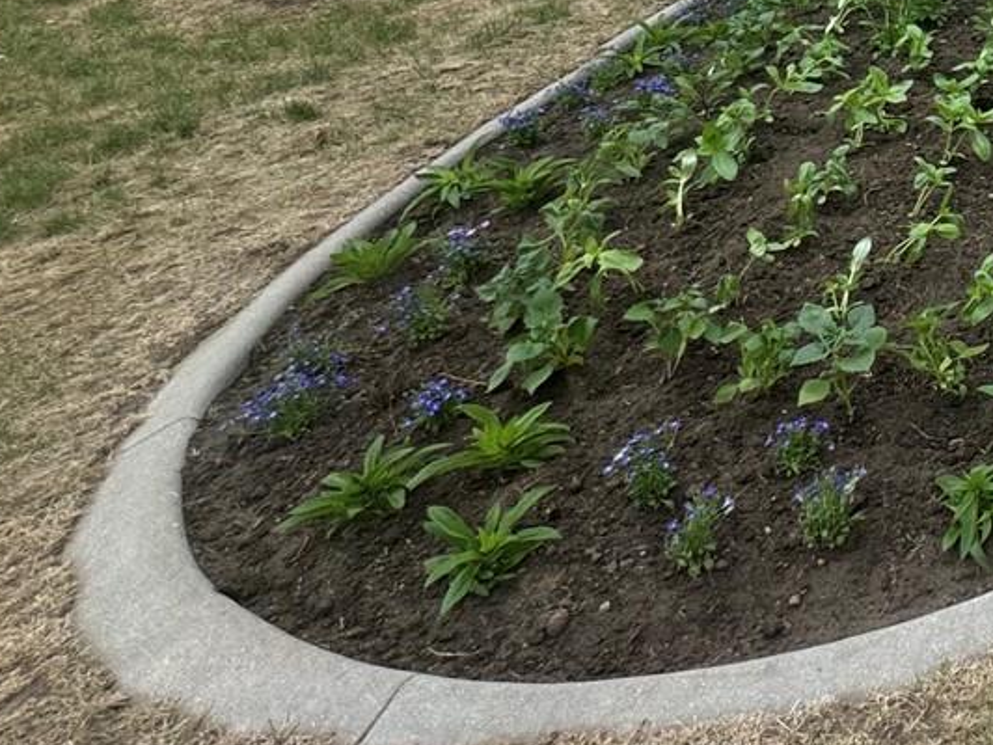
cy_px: -194
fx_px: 1205
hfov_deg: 29.9
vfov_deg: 28.8
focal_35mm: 42
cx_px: 1433
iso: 40
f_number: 2.2
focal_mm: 2.22
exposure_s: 1/727
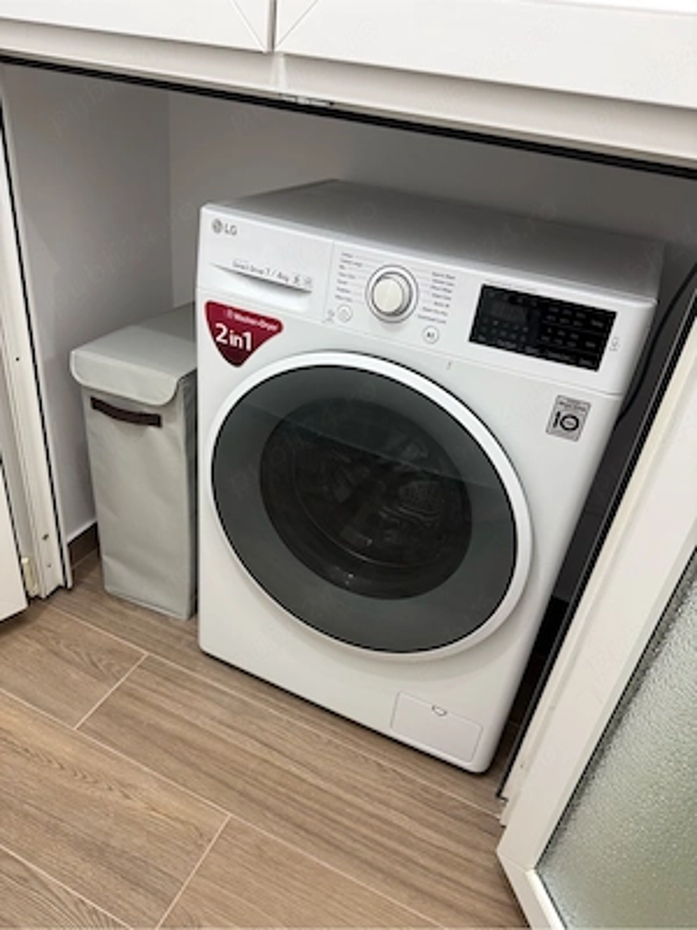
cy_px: 465
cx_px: 348
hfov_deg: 56.8
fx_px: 644
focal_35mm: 24
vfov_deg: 71.6
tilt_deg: -30.9
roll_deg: -8.5
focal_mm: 6.76
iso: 125
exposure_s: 1/50
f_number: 1.78
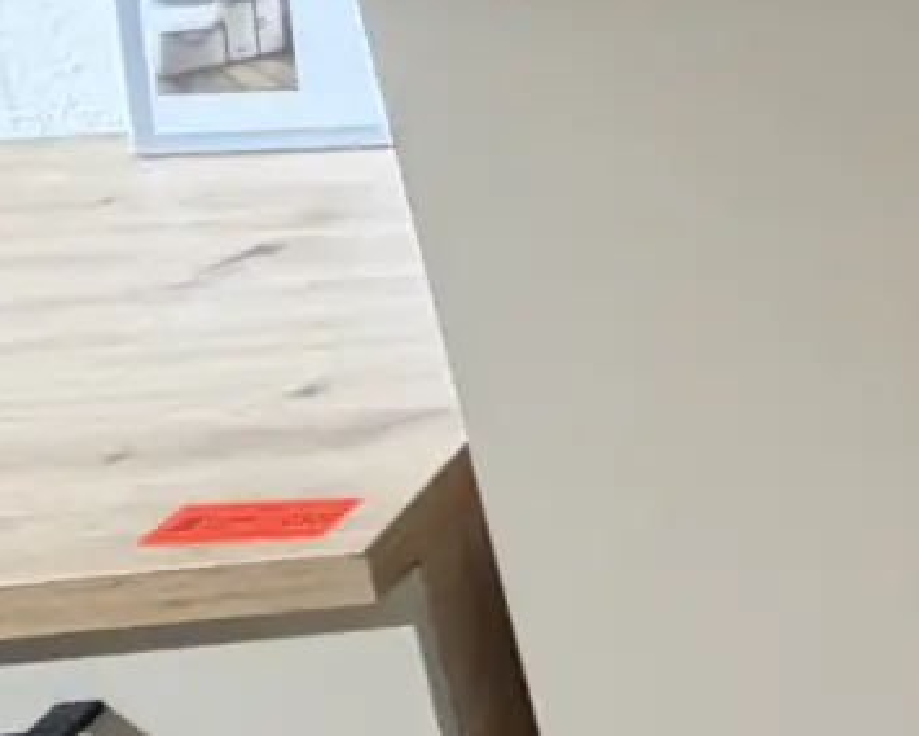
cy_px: -301
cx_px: 2022
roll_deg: -0.4
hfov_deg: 16.4
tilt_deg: -15.4
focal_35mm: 74
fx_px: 2013
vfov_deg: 18.7
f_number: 2.2
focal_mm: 2.22
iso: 200
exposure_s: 1/100
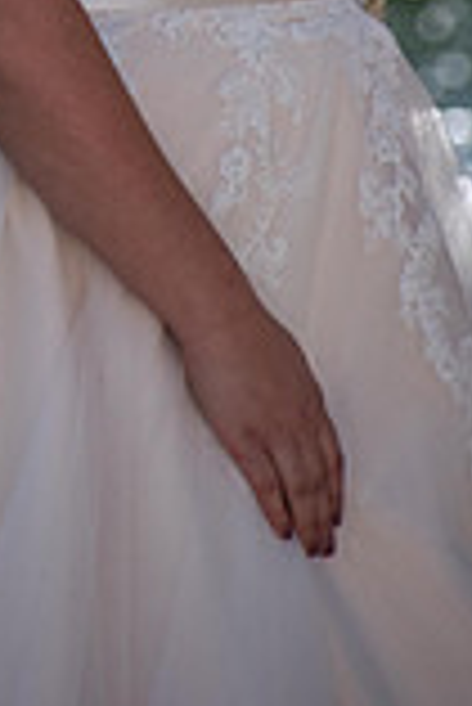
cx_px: -76
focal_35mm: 644
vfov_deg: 3.2
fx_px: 12637
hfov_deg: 2.1
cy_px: -261
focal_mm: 150
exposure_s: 1/1600
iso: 400
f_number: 5
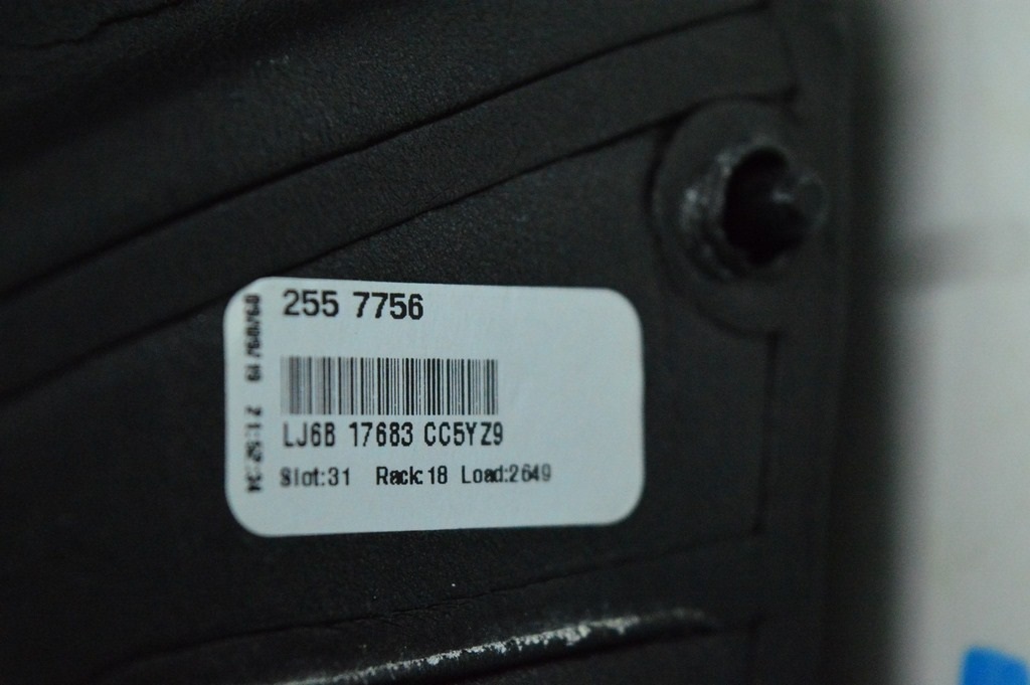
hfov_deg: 24.6
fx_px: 2358
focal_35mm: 82
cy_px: 342
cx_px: 515
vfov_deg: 16.5
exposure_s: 1/400
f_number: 6.3
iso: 6400
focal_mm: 55
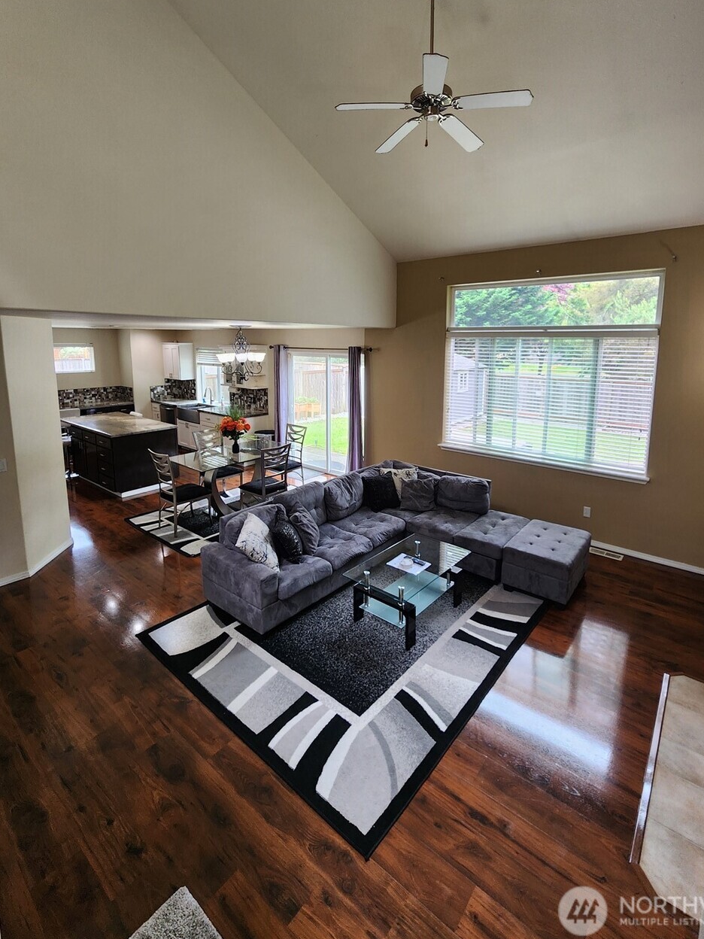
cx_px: 382
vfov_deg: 97.5
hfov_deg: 81.6
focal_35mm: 15
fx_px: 407
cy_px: 404
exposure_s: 1/60
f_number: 2.2
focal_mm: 2.2
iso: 100
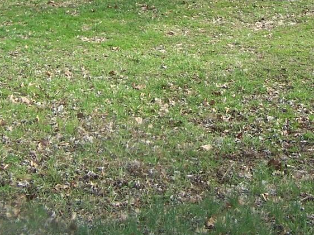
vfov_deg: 13.6
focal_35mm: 105
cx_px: 240
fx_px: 952
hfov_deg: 18.6
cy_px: -69
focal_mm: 6.3
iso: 80
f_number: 2.8
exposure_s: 1/350
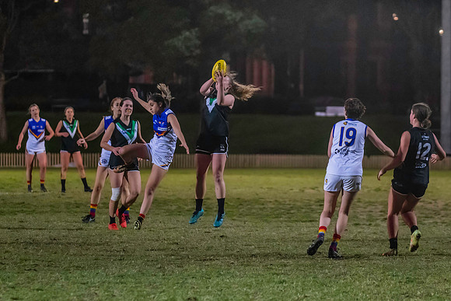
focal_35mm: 210
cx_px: 294
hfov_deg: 9.8
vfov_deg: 6.6
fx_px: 2628
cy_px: 152
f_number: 2.8
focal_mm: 120
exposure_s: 1/1250
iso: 10000
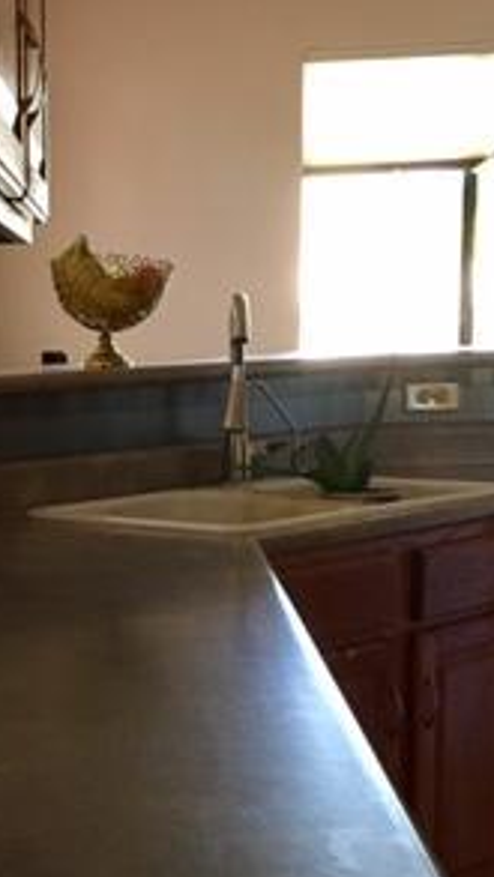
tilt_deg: -9.8
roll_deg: +2.4
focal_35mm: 69
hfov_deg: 17.0
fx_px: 1605
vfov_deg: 30.2
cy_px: 614
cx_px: -21
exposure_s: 1/30
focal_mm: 4.15
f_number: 2.2
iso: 160
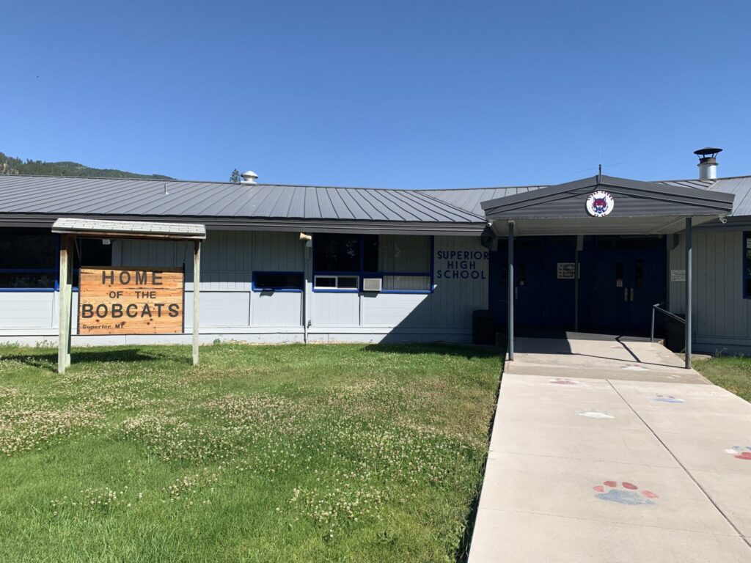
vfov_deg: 53.1
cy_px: 282
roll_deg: -1.2
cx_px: 376
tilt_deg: +1.4
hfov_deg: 67.3
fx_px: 564
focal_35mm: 26
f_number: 1.8
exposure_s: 1/2208
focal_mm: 4.25
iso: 25
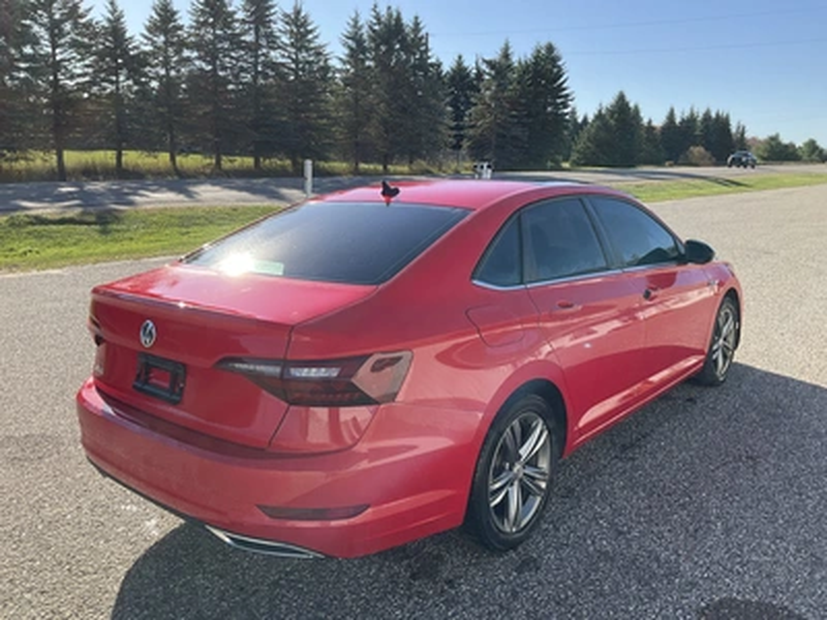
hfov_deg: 61.7
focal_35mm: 29
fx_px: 693
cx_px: 414
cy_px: 310
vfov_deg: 48.2
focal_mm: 3
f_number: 1.8
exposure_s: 1/855
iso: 25
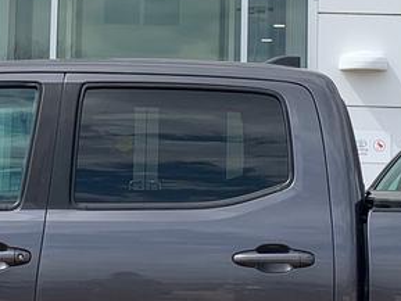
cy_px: 24
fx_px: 1333
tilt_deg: +4.7
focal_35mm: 115
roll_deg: -1.4
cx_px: 154
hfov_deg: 17.1
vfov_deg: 12.8
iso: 25
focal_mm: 4.25
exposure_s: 1/2611
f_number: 1.8
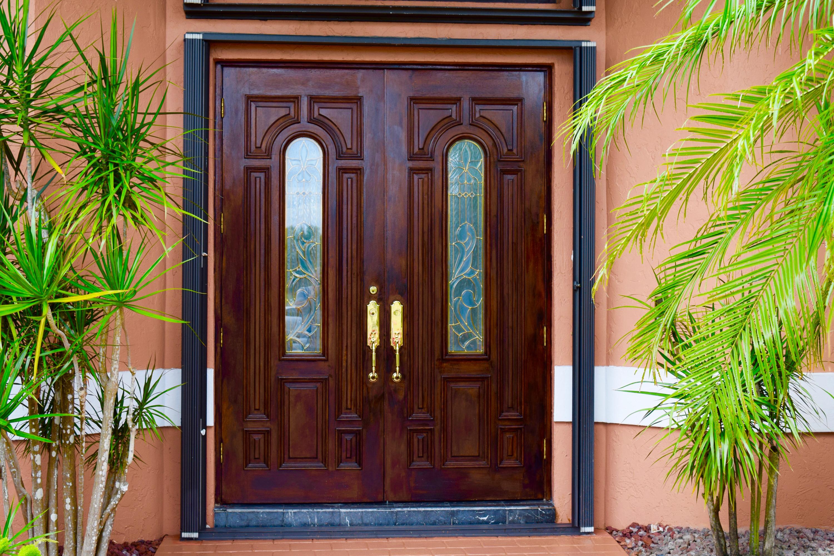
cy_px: 278
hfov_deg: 38.9
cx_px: 417
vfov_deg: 26.5
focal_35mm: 51
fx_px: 1181
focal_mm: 34
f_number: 8
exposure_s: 1/250
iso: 400
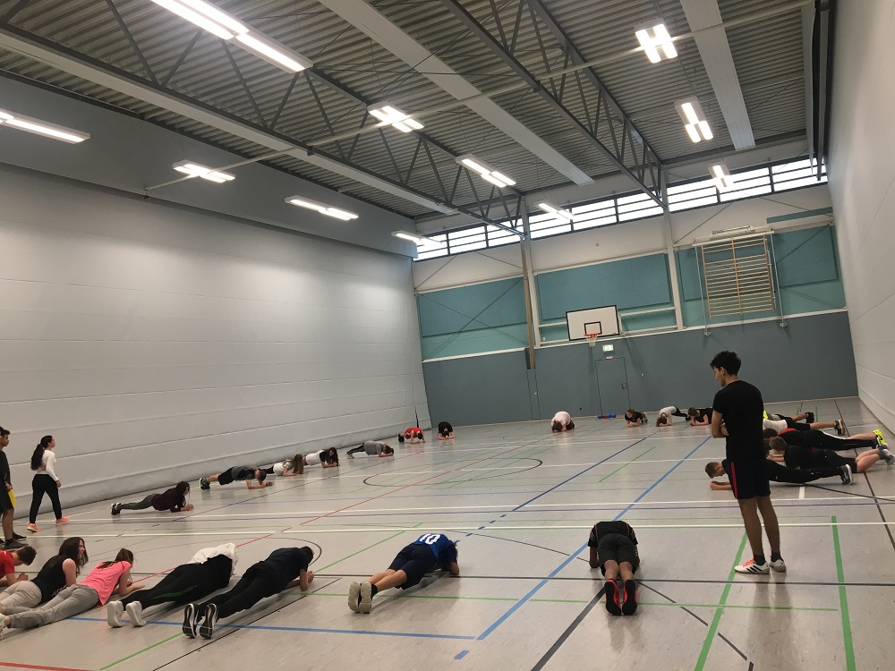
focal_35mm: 29
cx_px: 448
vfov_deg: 48.2
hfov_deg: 61.7
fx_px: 750
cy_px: 336
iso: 64
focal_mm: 4.15
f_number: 2.2
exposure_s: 1/33
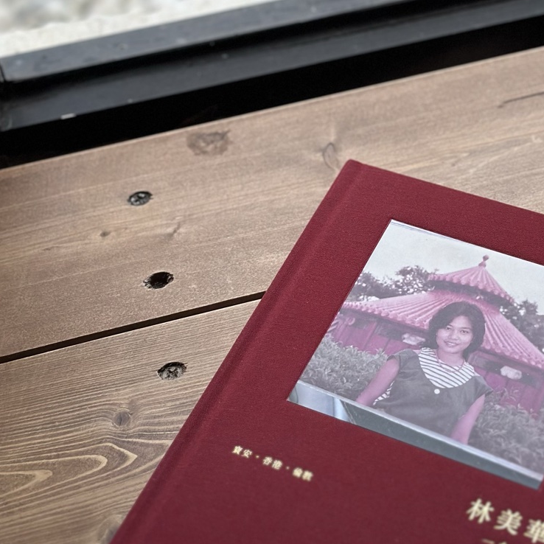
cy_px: 71
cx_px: 394
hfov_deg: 18.8
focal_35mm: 92
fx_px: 1636
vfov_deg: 18.6
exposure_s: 1/484
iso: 80
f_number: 1.78
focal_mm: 6.86
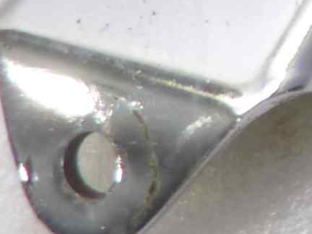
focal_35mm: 148
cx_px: 849
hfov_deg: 10.5
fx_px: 1334
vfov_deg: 9.1
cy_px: -313
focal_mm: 4.1
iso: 80
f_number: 3.3
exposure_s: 1/15
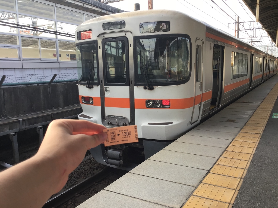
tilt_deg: -7.9
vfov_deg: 45.4
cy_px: 104
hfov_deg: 58.4
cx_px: 139
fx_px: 249
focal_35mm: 31
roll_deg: +1.8
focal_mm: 3.3
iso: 25
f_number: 2.4
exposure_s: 1/195
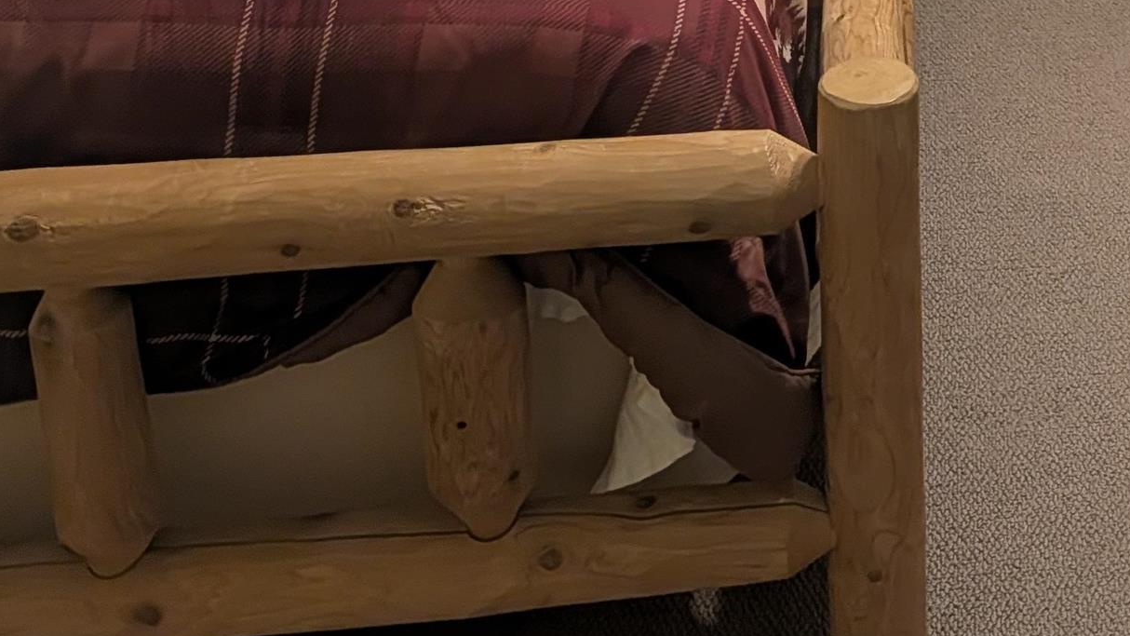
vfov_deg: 16.2
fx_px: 1978
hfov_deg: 28.9
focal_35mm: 66
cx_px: 1242
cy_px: -397
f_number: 1.68
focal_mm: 6.9
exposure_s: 1/120
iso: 102
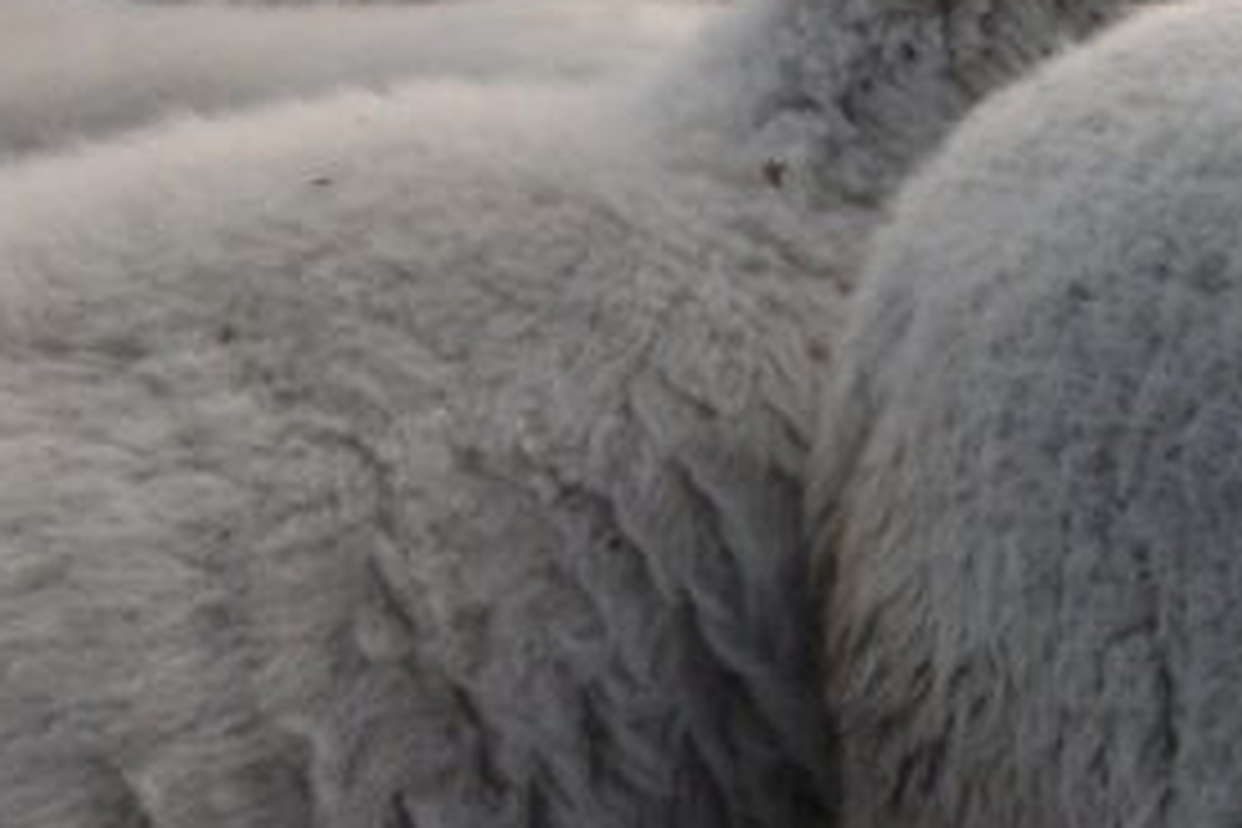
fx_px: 3450
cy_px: -328
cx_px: 1958
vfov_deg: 13.1
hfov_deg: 17.9
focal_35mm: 100
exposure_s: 1/125
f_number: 11
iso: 200
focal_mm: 18
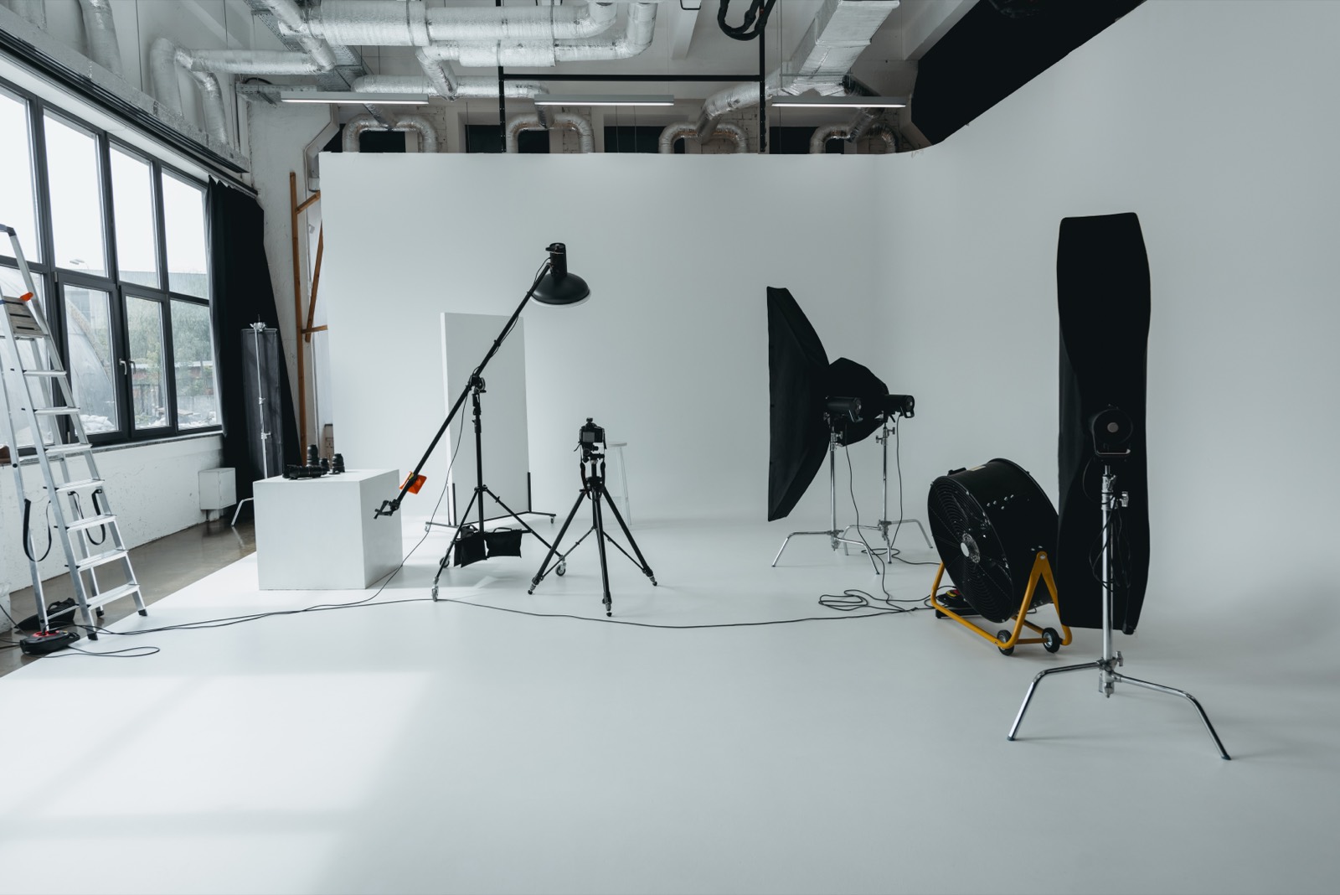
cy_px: 448
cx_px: 670
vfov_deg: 57.3
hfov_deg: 78.6
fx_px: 819
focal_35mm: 22
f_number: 5
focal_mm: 22
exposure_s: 1/200
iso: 400
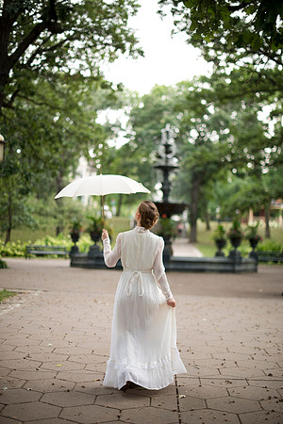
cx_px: 142
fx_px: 590
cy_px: 212
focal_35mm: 50
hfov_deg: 27.0
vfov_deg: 39.6
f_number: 1.4
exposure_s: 1/500
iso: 200
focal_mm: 50
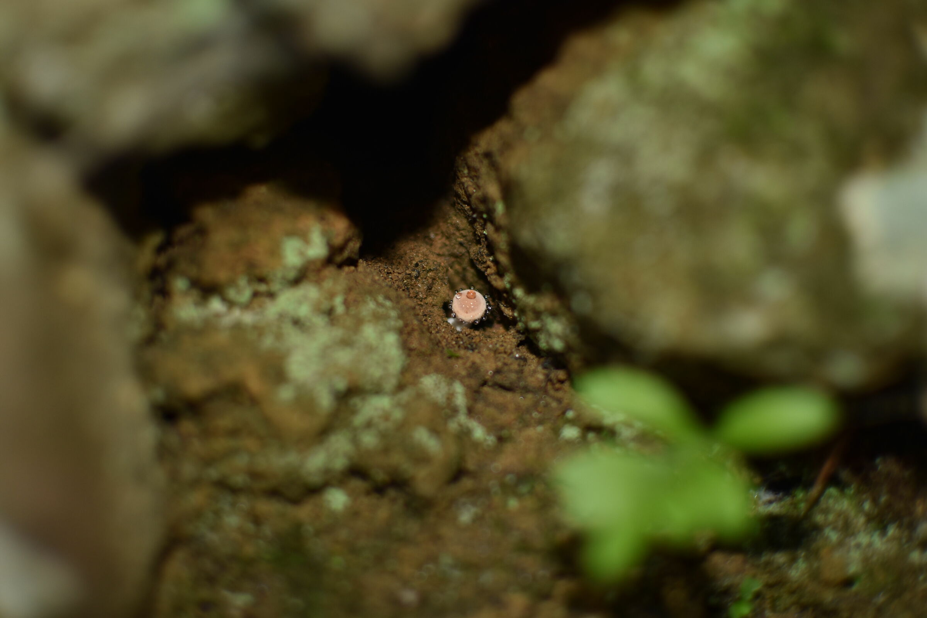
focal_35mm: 52
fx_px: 1352
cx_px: 464
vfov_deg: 25.8
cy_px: 309
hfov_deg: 37.9
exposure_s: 1/200
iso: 100
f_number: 1.8
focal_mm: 35
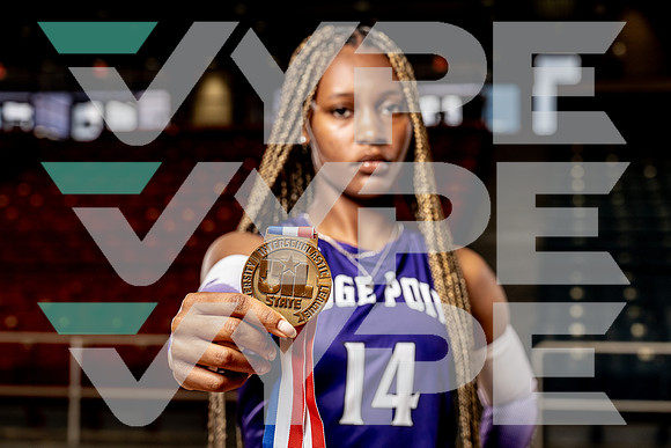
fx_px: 1305
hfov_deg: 28.8
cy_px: 224
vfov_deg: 19.5
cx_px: 336
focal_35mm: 70
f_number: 5.6
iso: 640
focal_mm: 70
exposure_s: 1/250
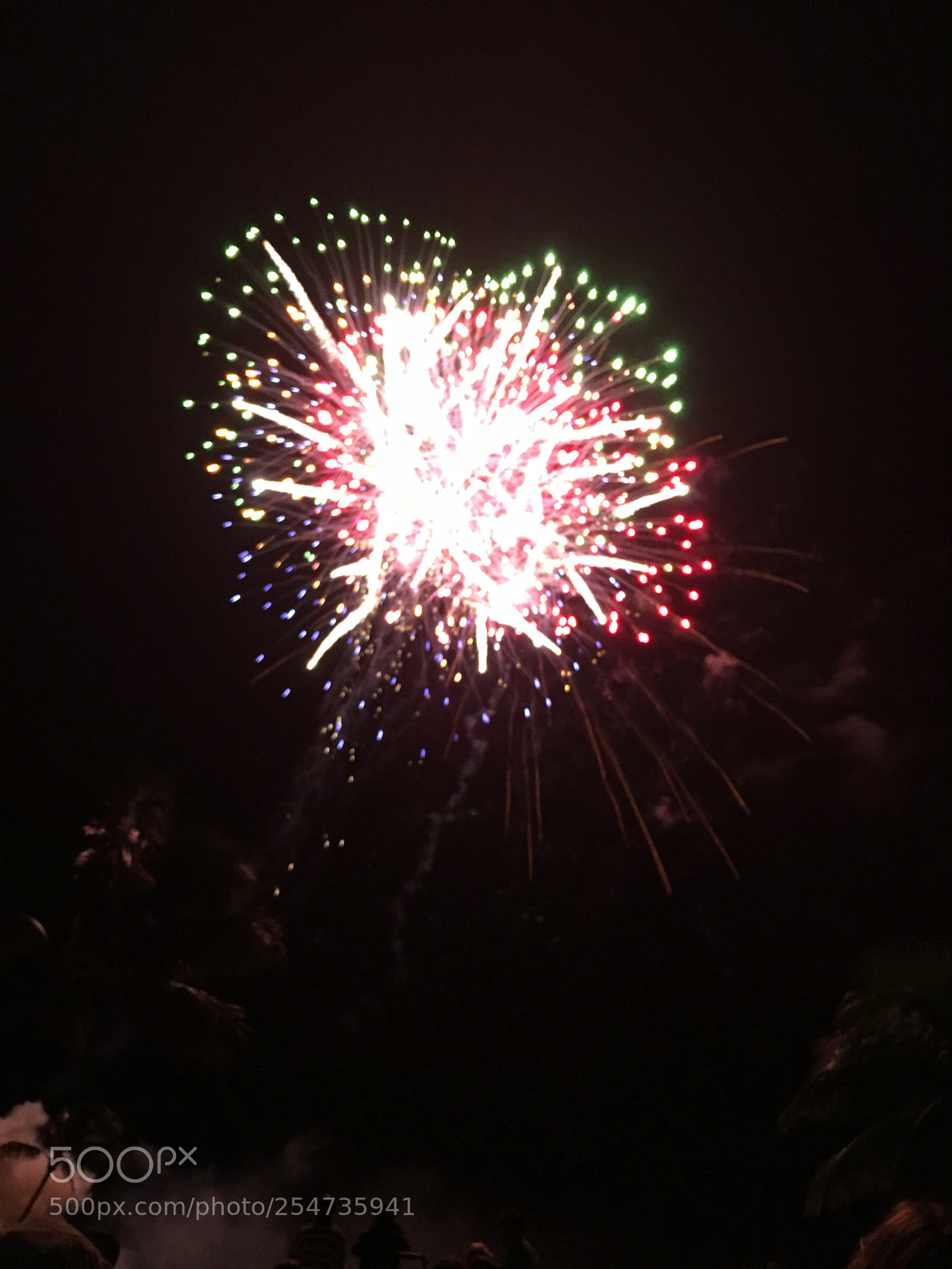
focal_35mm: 29
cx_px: 476
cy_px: 634
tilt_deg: +32.2
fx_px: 1063
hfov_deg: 48.2
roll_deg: -6.7
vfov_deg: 61.7
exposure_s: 1/20
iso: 200
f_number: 2.2
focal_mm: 4.15
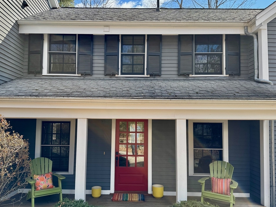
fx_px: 207
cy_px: 109
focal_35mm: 26
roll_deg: -0.8
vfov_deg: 53.0
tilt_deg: +2.9
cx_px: 132
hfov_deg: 67.3
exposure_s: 1/1059
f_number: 1.78
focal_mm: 6.76
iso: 80
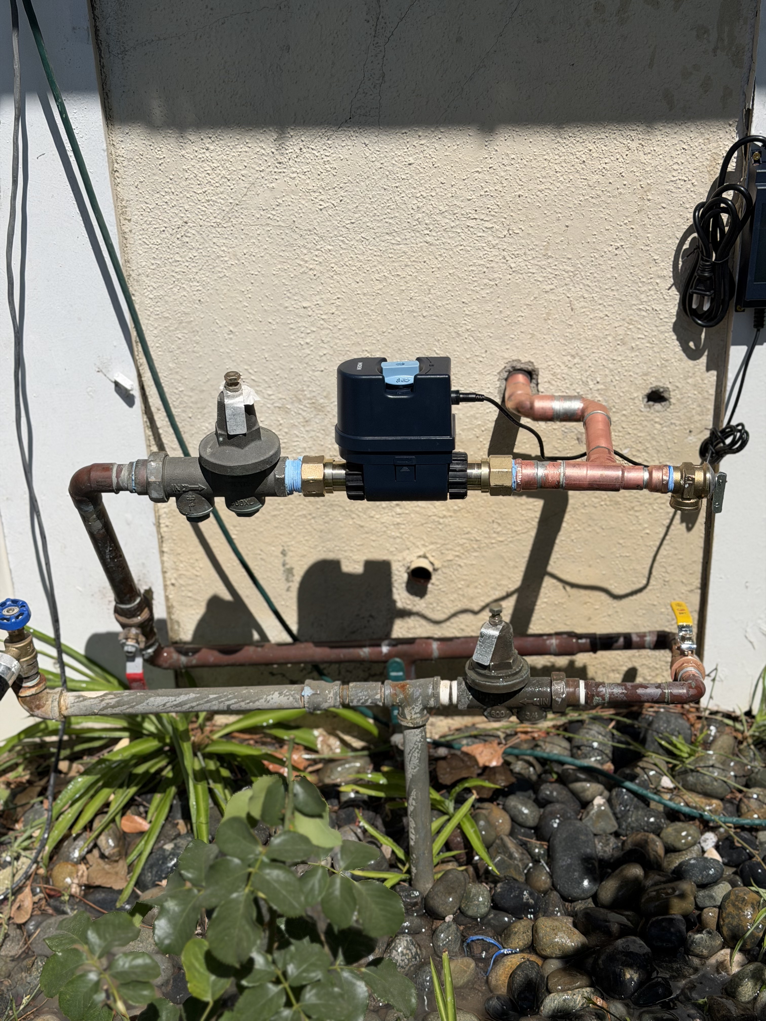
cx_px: 383
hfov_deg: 30.3
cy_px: 510
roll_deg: +1.8
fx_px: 1416
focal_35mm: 48
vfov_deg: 39.7
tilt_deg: -28.1
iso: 80
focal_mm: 6.76
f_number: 1.78
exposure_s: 1/11364
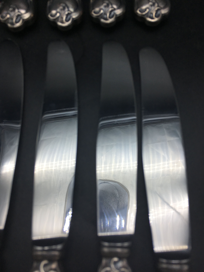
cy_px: 136
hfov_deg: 48.2
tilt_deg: -69.2
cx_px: 102
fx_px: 228
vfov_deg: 61.7
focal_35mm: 29
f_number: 2.2
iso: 25
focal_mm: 4.15
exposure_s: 1/458
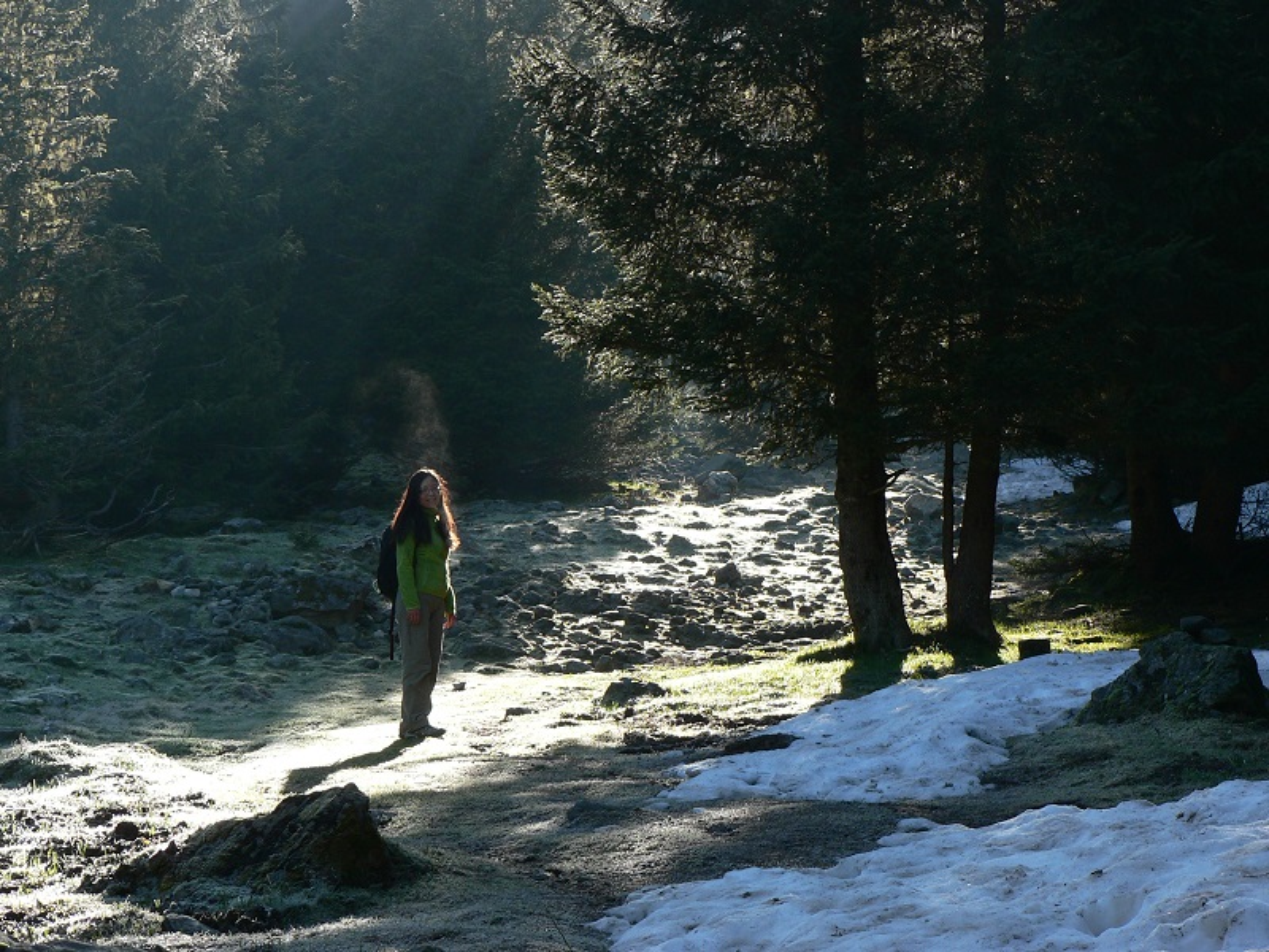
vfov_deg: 14.0
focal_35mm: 106
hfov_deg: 18.5
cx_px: 634
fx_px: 3886
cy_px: 476
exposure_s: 1/125
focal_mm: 17.7
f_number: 4
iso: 80
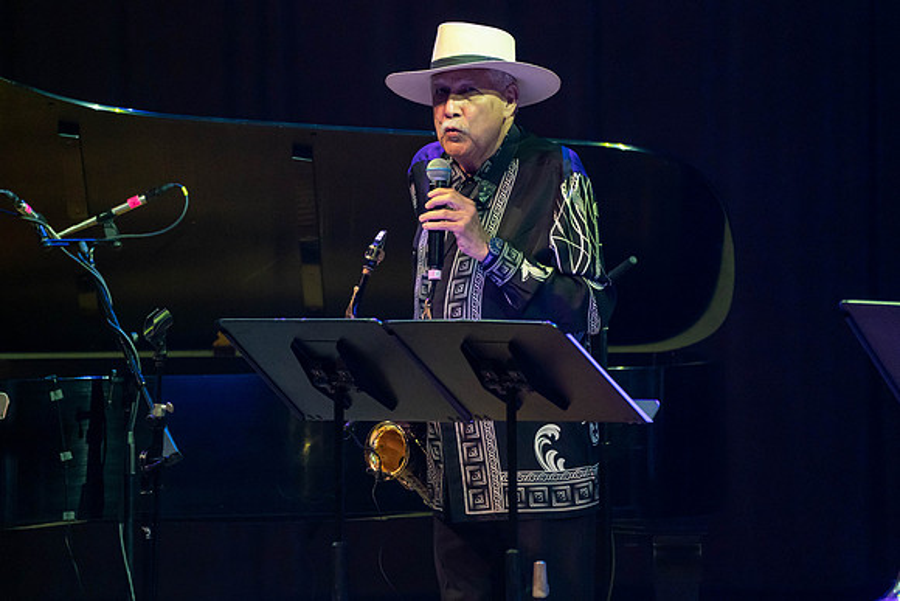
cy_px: 279
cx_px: 441
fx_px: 11257
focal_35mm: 450
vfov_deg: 3.1
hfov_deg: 4.6
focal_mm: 400
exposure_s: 1/250
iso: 3200
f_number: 5.6
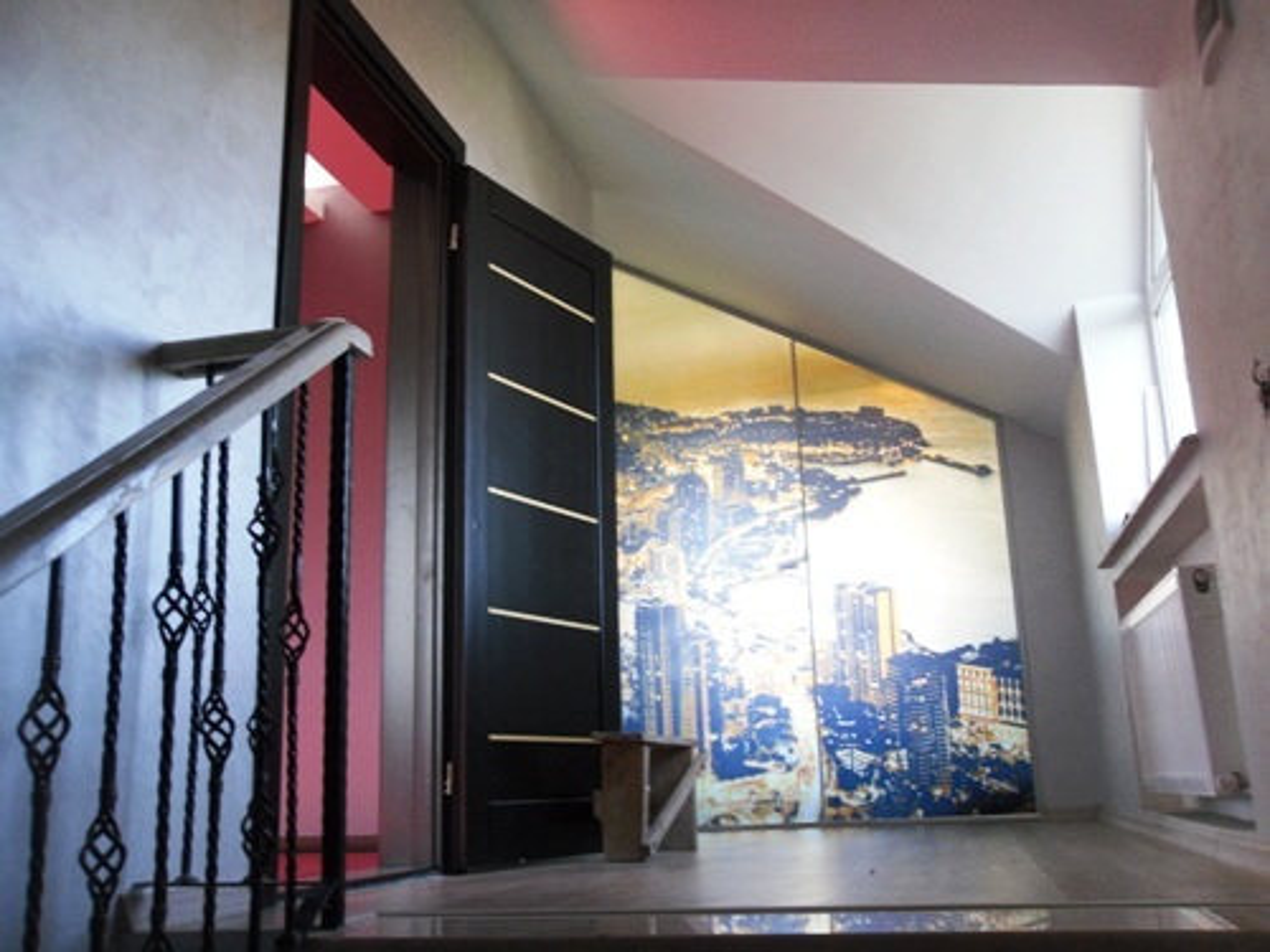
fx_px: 1284
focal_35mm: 35
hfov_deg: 52.6
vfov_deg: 40.7
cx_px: 635
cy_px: 476
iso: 200
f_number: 3.5
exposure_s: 1/45
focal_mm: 6.3
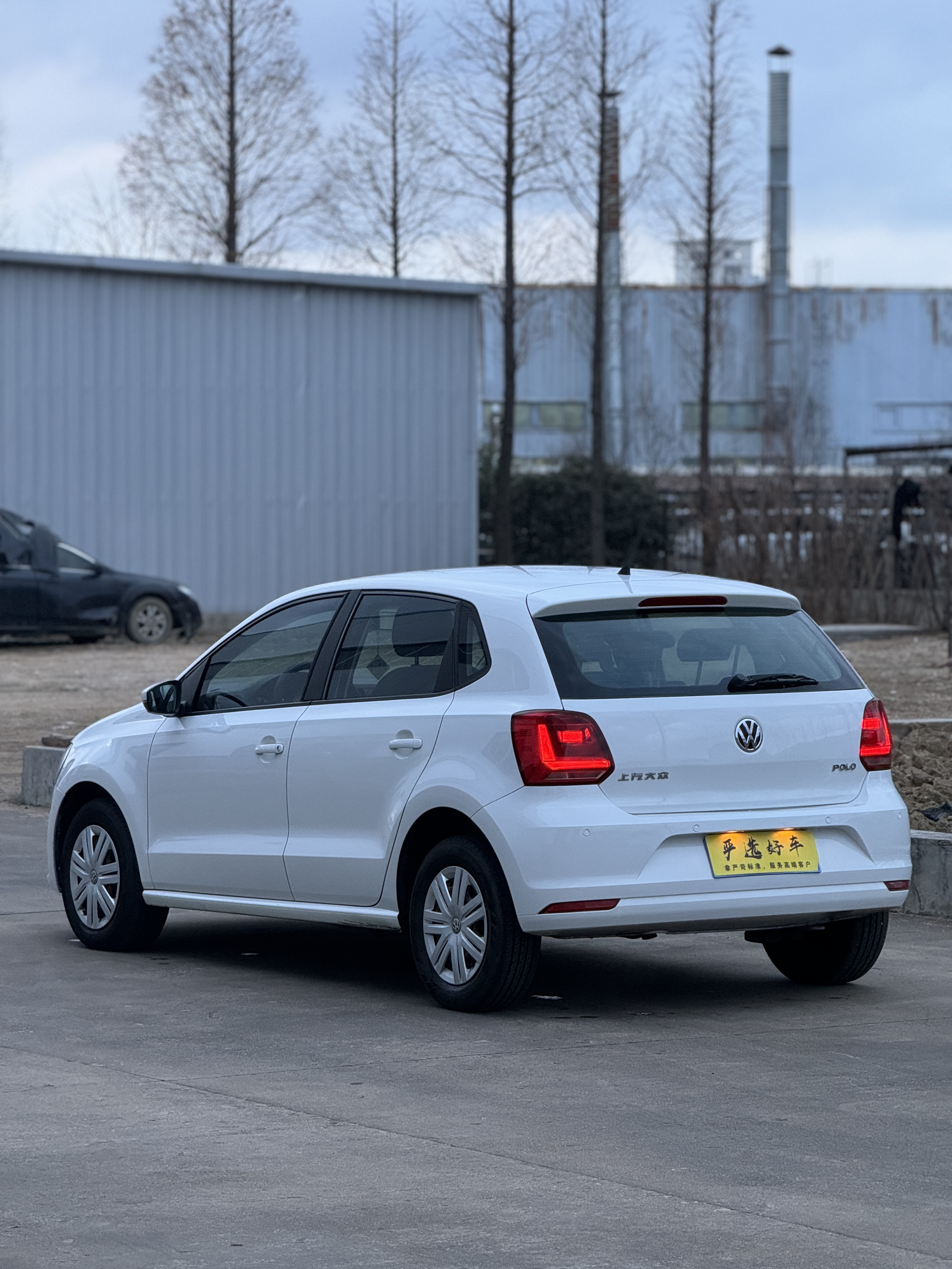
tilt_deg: -1.2
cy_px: 634
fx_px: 4400
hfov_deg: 12.3
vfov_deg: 16.4
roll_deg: +0.4
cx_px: 476
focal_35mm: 120
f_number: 2.8
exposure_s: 1/60
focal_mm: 15.66
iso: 250
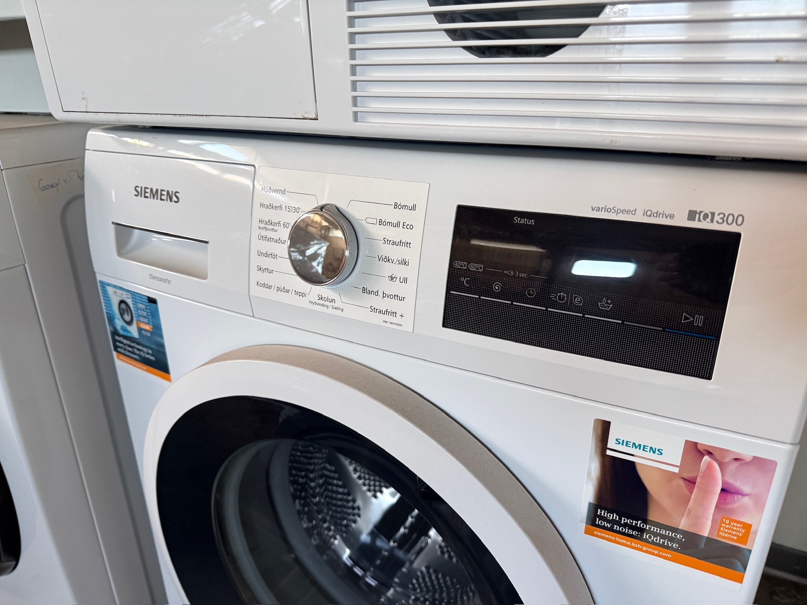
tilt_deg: -21.3
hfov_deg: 71.6
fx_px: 560
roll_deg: -0.2
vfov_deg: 56.8
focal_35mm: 24
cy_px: 302
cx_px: 404
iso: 320
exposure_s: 1/60
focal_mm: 6.76
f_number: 1.78
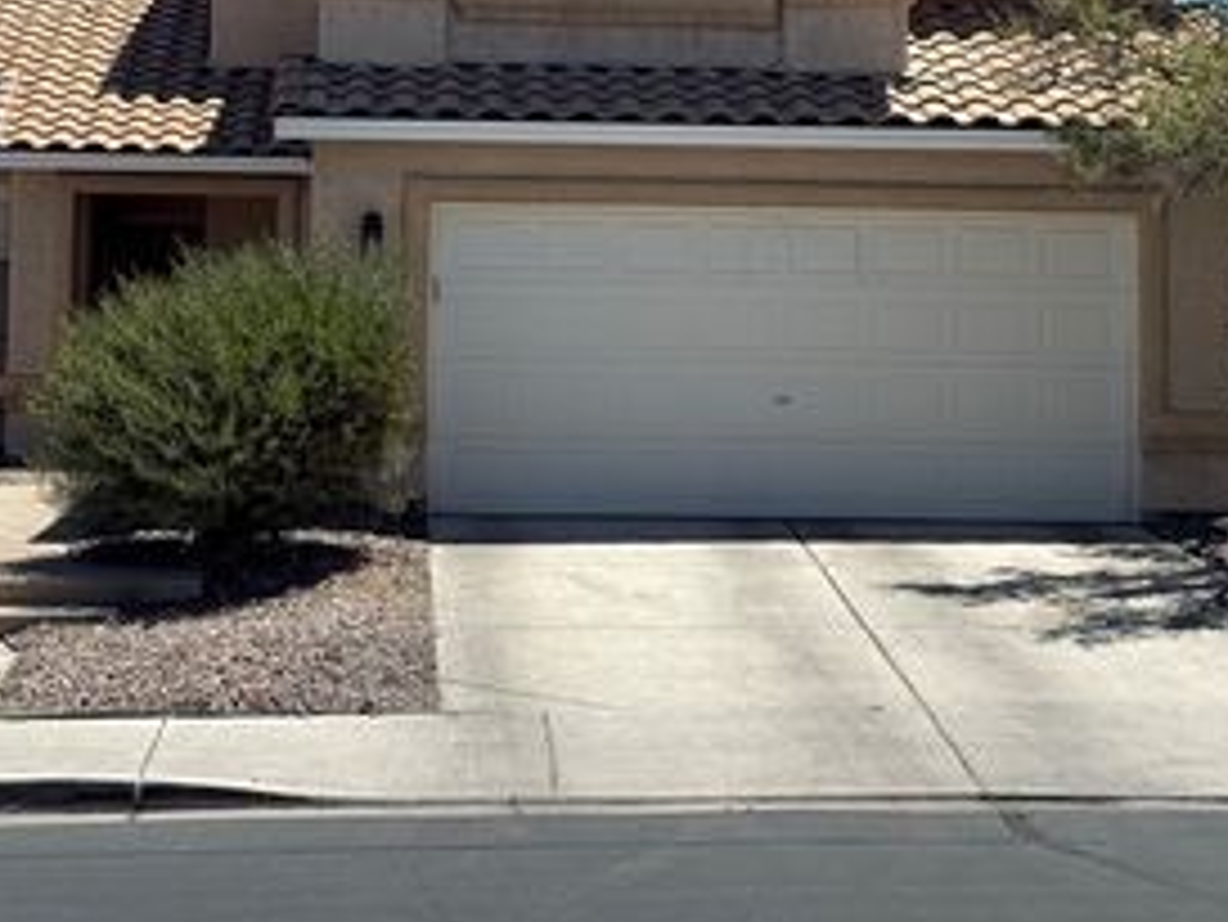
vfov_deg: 16.6
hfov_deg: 22.2
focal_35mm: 88
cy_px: 110
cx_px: 576
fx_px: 3123
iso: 80
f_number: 1.78
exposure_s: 1/6536
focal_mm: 6.76
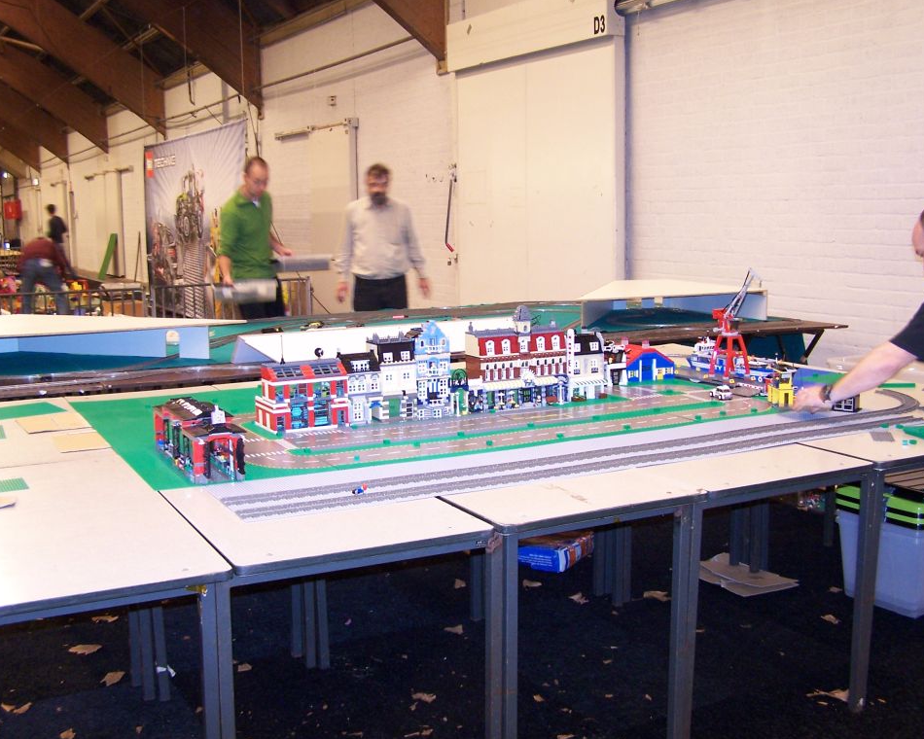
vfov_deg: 37.3
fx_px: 1094
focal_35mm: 40
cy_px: 368
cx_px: 455
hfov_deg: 45.8
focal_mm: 6.3
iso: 140
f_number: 2.8
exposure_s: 1/8
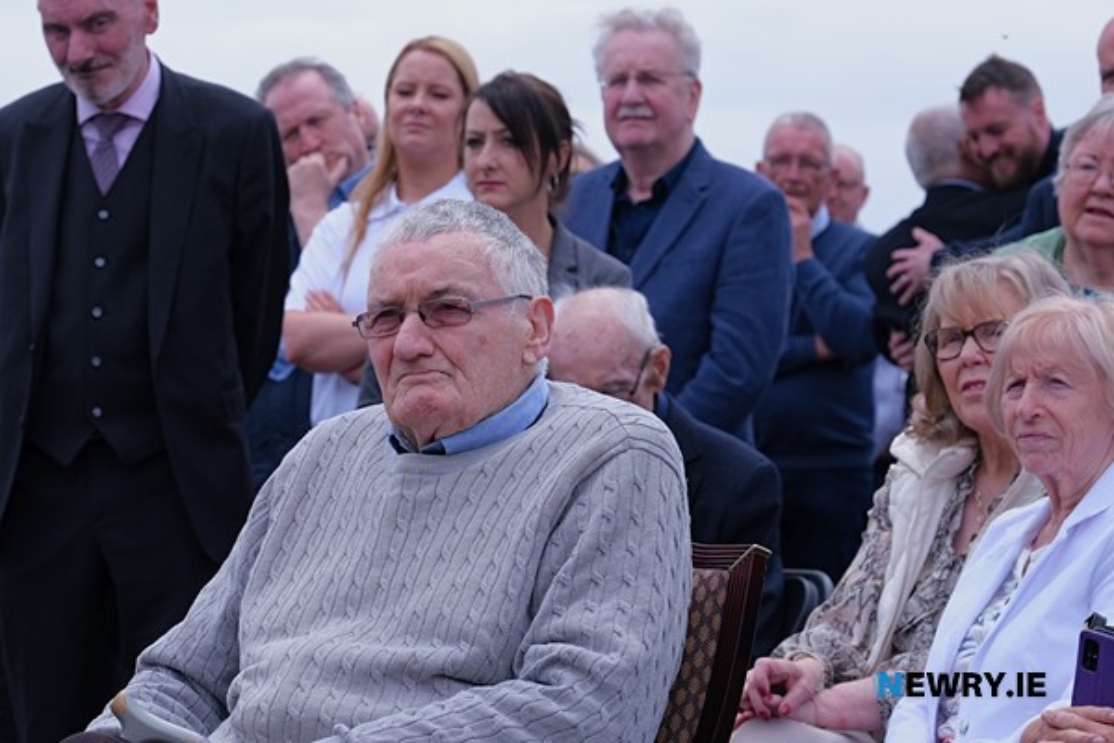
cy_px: 372
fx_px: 4920
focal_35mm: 159
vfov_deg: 8.6
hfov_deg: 12.9
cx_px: 557
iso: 400
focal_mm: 106
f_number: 8
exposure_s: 1/500
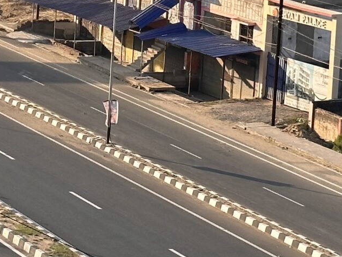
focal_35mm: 194
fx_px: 1917
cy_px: 122
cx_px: 115
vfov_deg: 7.7
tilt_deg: -10.8
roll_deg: -3.4
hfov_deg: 10.2
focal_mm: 6.86
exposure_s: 1/1721
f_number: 1.78
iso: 64
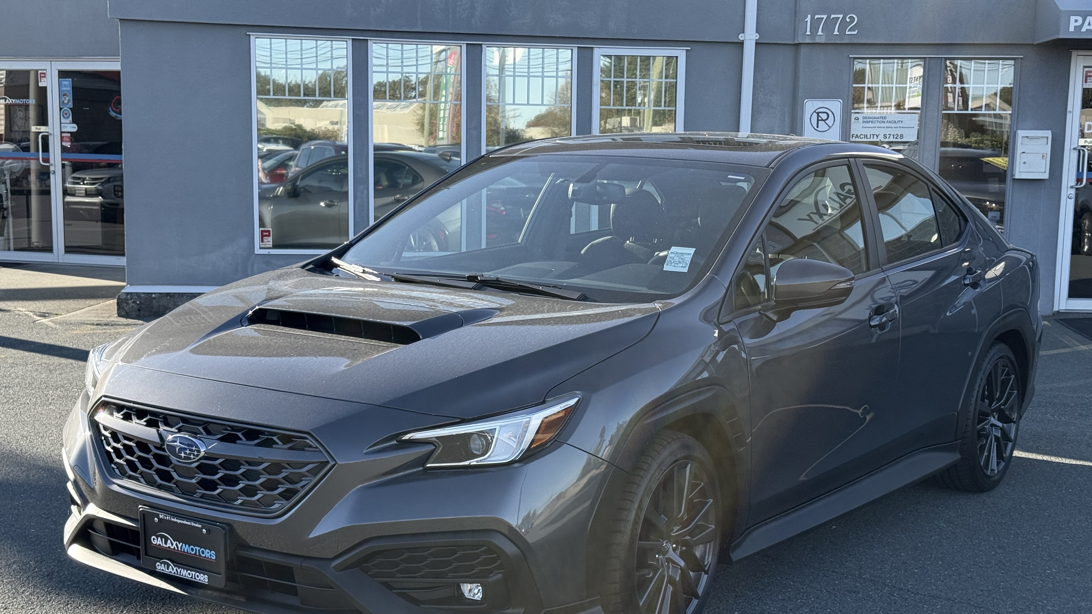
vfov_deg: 22.6
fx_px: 1534
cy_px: 378
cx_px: 546
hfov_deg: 39.2
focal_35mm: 53
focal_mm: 6.76
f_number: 1.78
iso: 64
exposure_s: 1/1133
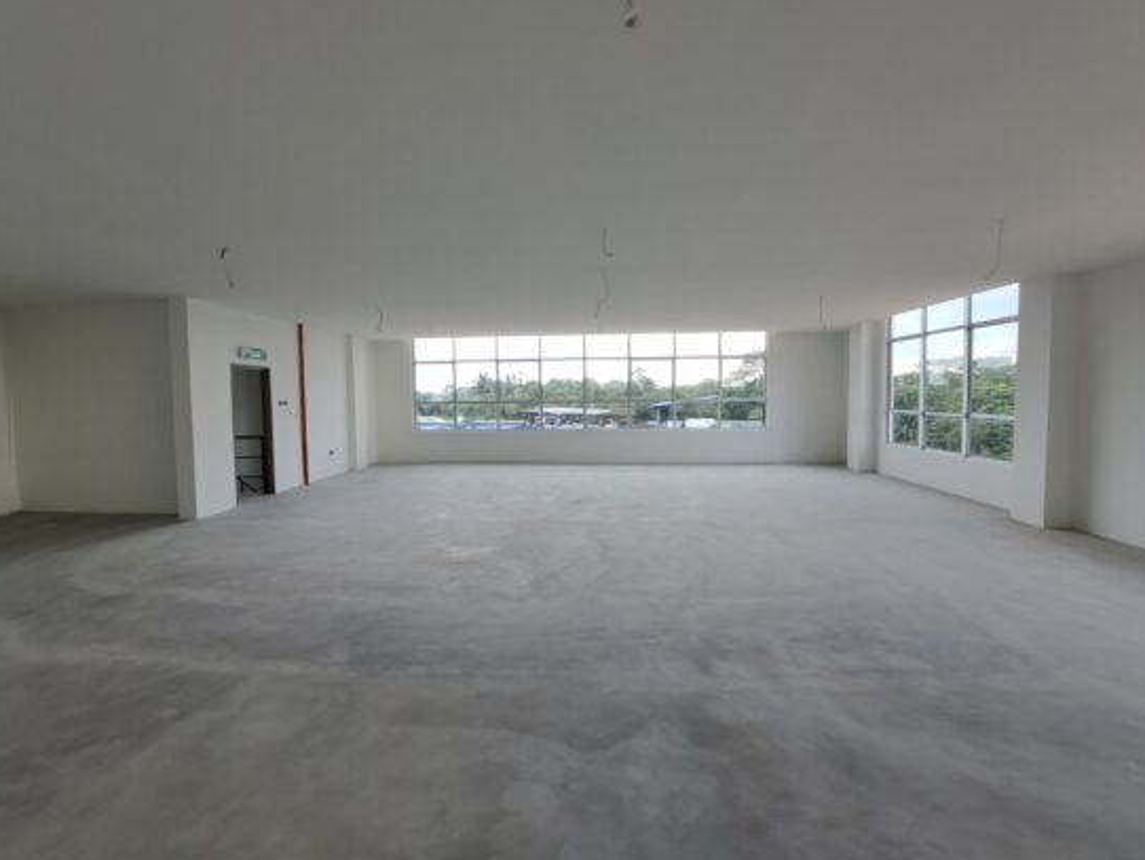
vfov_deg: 85.7
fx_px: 463
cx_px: 556
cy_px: 420
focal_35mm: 14
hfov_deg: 102.0
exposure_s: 1/50
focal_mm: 1.74
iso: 50
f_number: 2.2
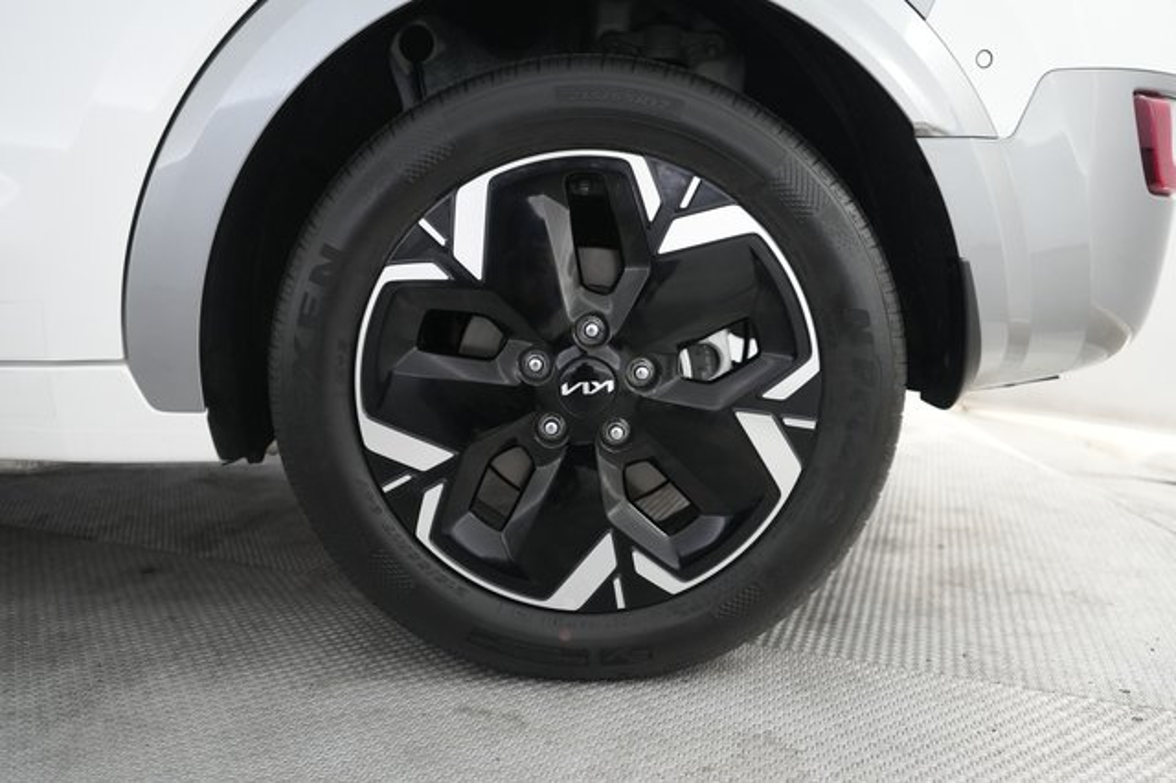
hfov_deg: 69.4
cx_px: 588
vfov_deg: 49.5
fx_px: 849
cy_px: 392
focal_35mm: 26
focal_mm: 26
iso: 4000
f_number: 2.8
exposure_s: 1/160
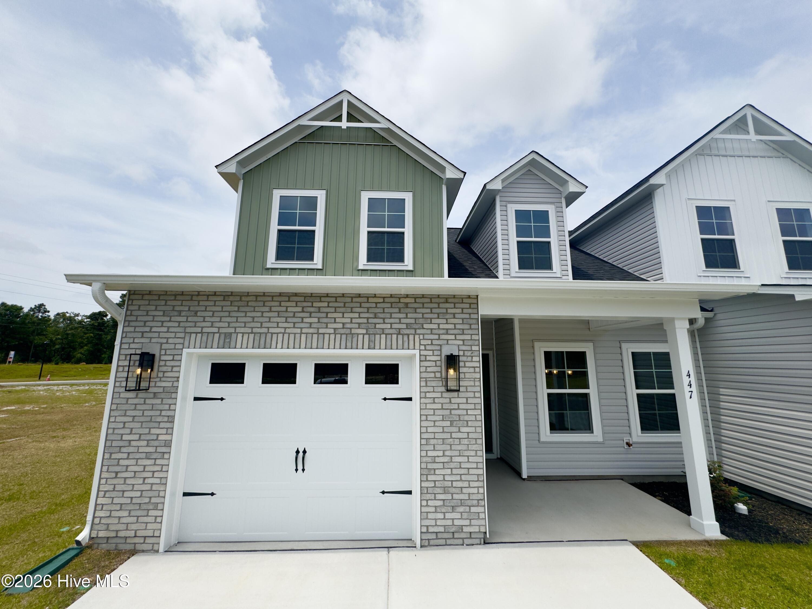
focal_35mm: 14
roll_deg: +0.0
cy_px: 304
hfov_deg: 102.1
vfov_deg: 85.7
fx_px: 328
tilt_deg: +9.5
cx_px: 406
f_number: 2.2
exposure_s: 1/2146
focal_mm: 2.22
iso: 50
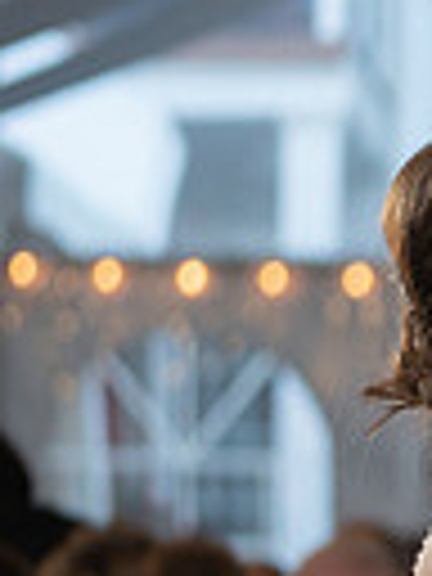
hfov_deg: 3.9
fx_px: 6173
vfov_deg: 5.3
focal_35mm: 371
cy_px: 478
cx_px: 1081
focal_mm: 70
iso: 500
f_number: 2.8
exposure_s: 1/250
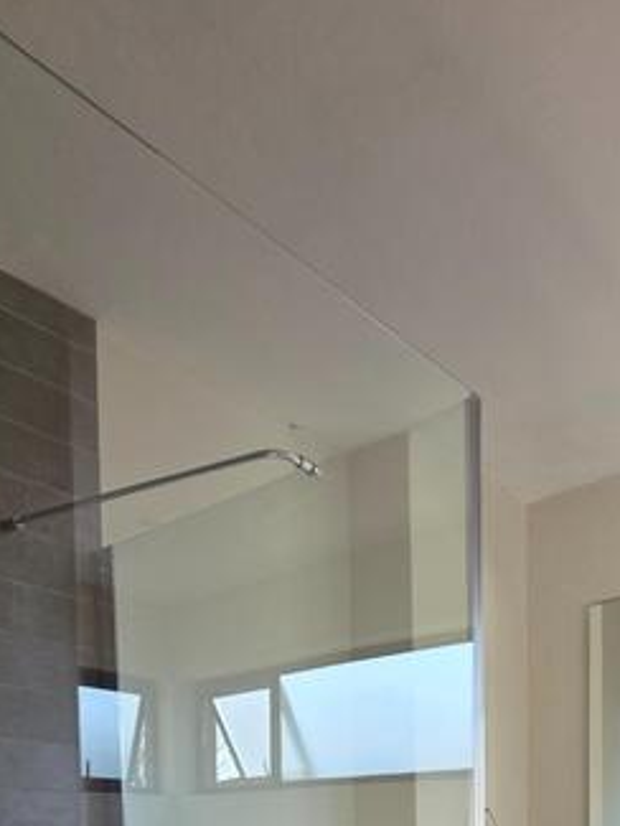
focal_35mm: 32
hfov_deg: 43.1
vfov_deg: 43.7
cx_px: 450
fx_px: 764
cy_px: 910
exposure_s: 1/100
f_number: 1.9
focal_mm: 2.2
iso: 32
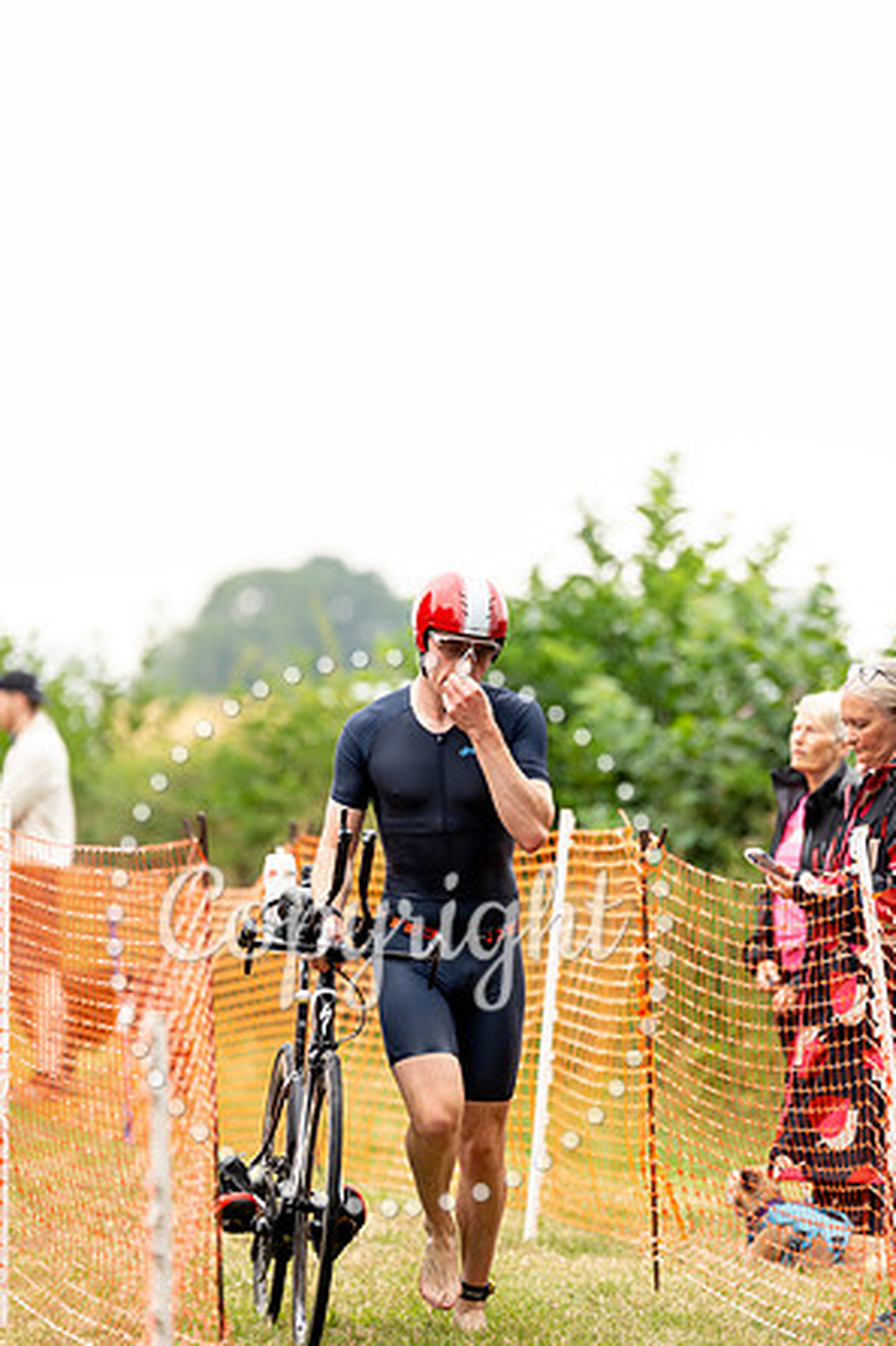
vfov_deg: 10.2
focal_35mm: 202
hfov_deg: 6.8
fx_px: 7547
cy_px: 676
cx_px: 446
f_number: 3.2
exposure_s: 1/400
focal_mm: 200
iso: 320
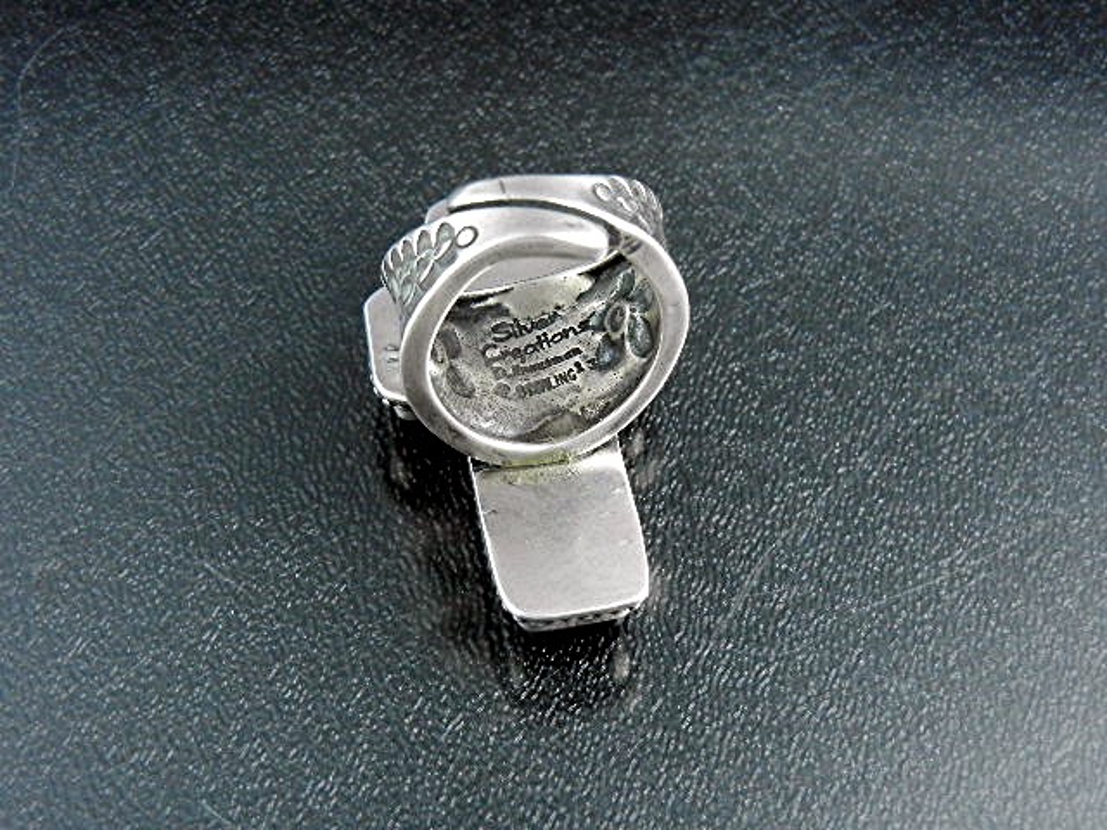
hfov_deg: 25.3
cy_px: 415
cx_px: 554
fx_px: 2462
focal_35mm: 77
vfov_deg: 19.1
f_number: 4.3
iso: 200
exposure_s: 1/5.3
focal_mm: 13.9
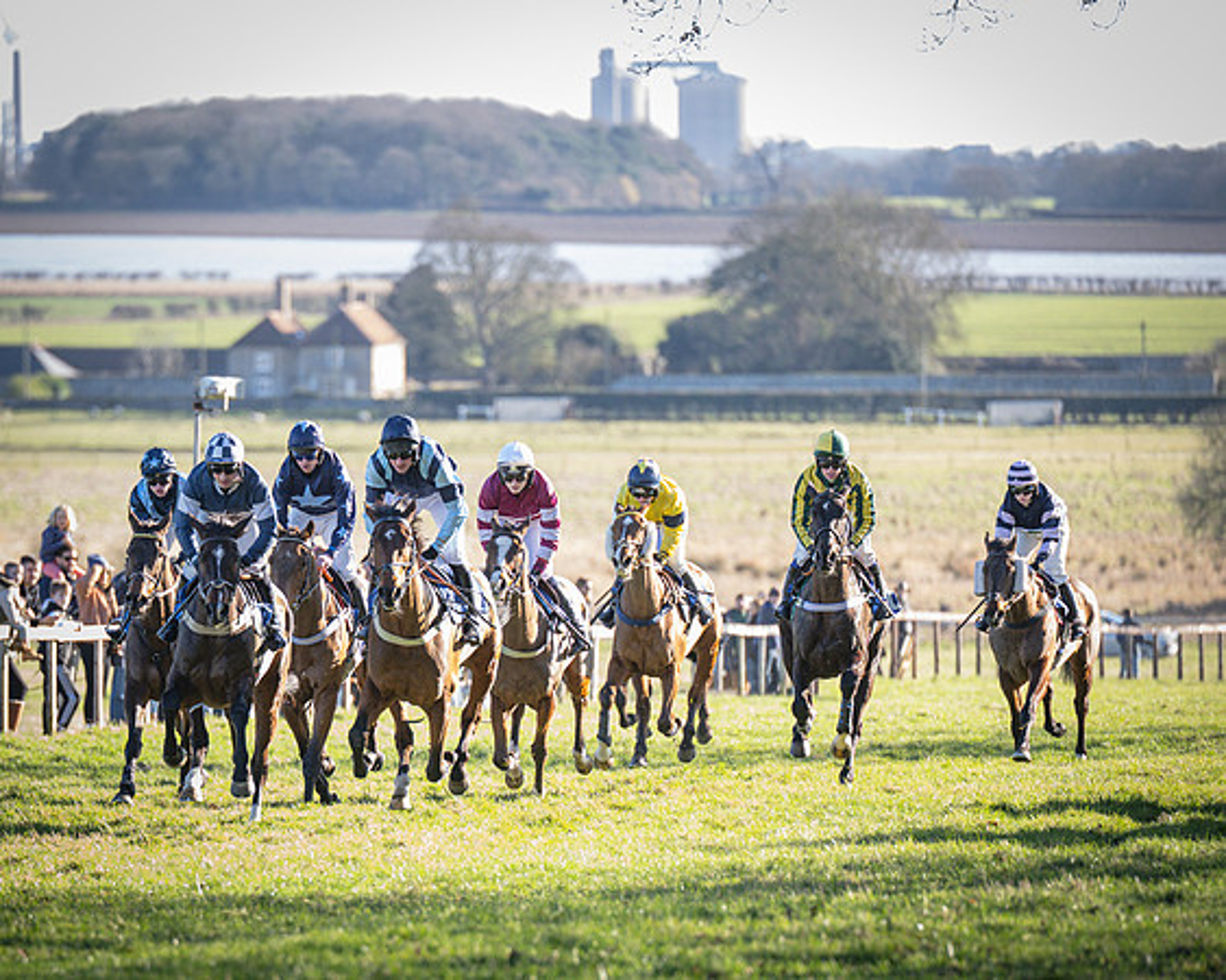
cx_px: 375
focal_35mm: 351
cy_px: 736
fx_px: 12714
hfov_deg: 5.5
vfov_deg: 4.4
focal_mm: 200
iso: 800
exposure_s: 1/1250
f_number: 2.8
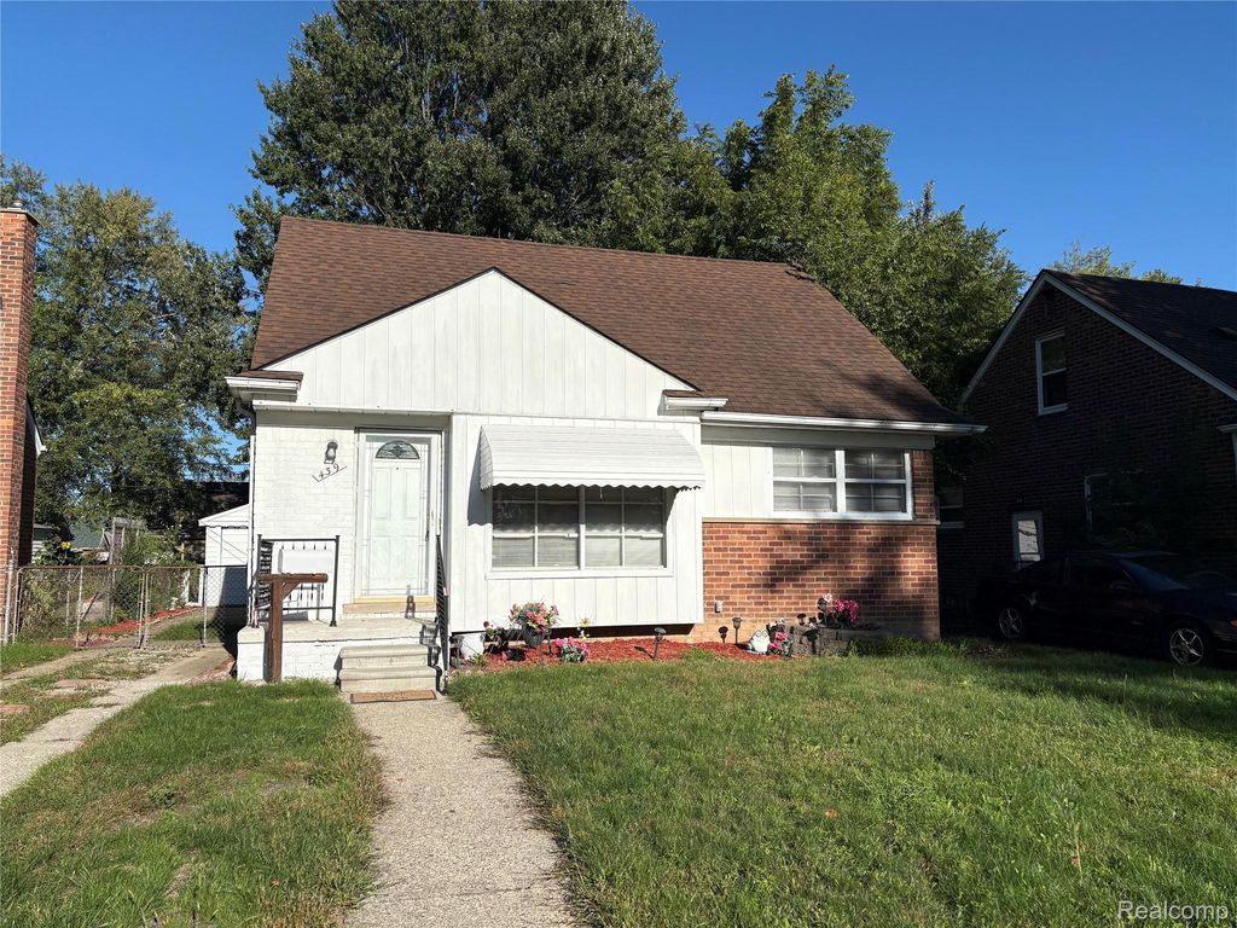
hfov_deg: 67.3
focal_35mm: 26
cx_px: 618
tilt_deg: +5.6
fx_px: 929
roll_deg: +0.9
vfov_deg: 53.1
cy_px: 464
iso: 50
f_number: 1.6
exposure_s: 1/6993
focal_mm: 5.96
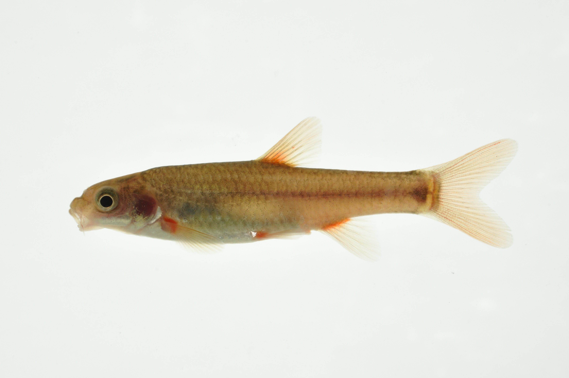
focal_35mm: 90
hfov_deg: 22.6
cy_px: 189
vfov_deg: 15.2
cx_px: 284
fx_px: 1421
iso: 1000
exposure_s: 1/8
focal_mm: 60
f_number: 22
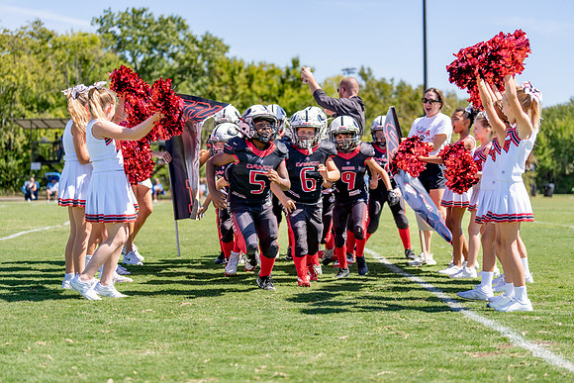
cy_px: 192
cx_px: 287
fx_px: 1122
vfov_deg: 19.4
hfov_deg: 28.7
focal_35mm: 70
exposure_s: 1/1250
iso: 100
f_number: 2.8
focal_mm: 70
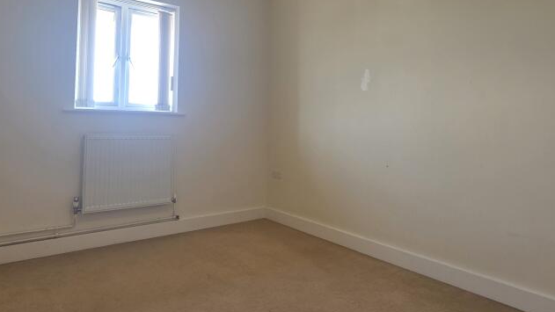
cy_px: 105
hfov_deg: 78.6
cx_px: 262
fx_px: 338
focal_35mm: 23
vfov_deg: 48.7
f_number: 1.9
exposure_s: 1/100
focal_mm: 2.2
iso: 125
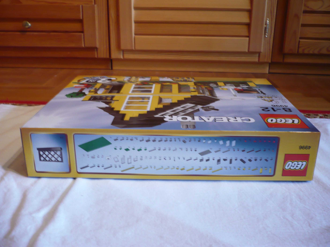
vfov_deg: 40.7
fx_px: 334
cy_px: 124
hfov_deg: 52.6
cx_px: 165
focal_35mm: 35
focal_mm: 5.8
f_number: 2.8
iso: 200
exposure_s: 1/10
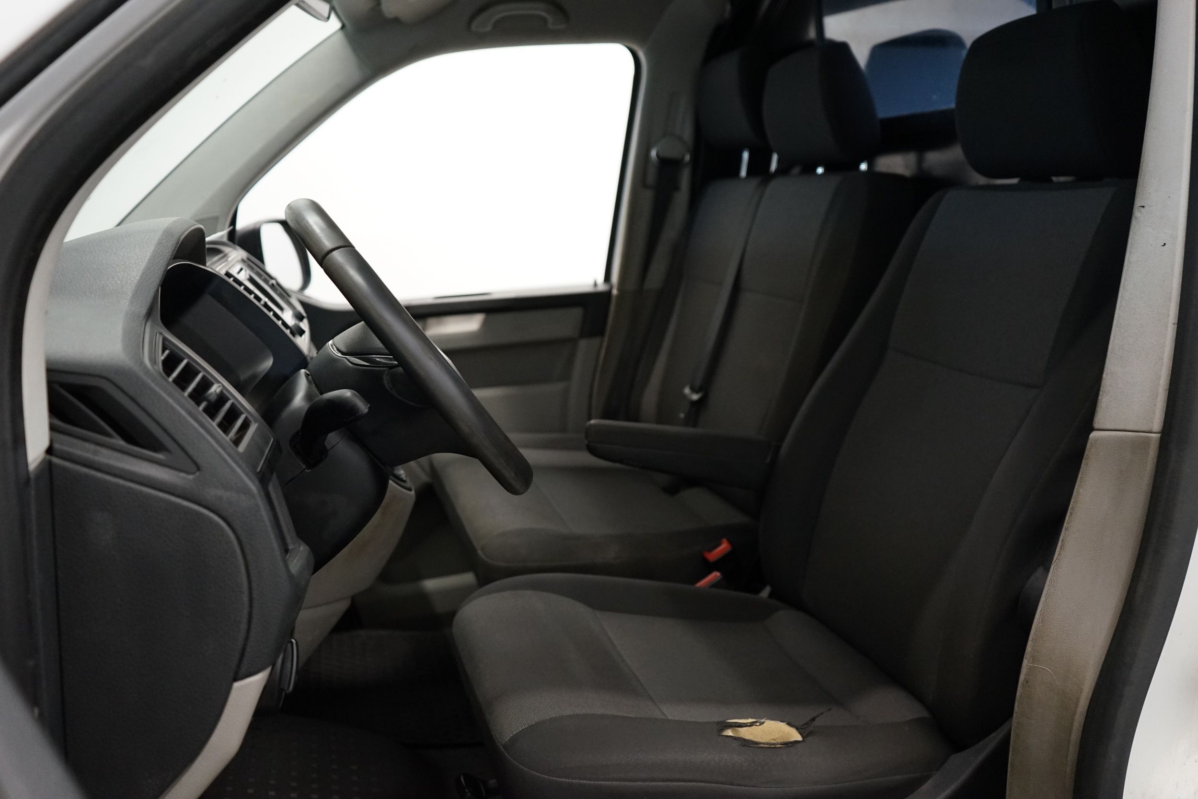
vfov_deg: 43.6
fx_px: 998
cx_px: 599
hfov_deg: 61.9
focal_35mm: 30
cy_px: 400
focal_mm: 30
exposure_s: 1/160
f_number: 3.5
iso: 2500
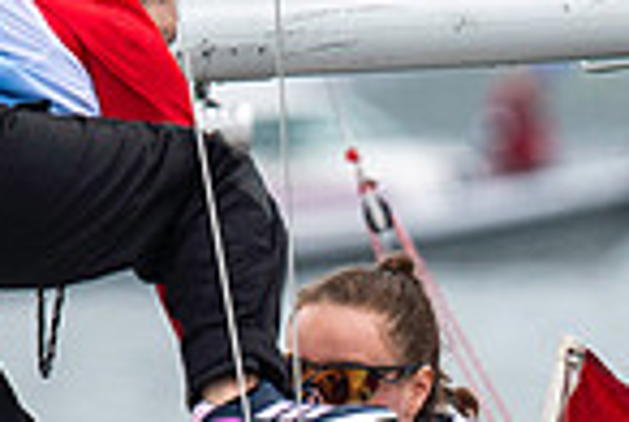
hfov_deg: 1.2
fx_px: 31216
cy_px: 497
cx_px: 504
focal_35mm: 1783
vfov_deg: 0.8
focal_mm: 300
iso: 250
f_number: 4
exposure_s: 1/3200
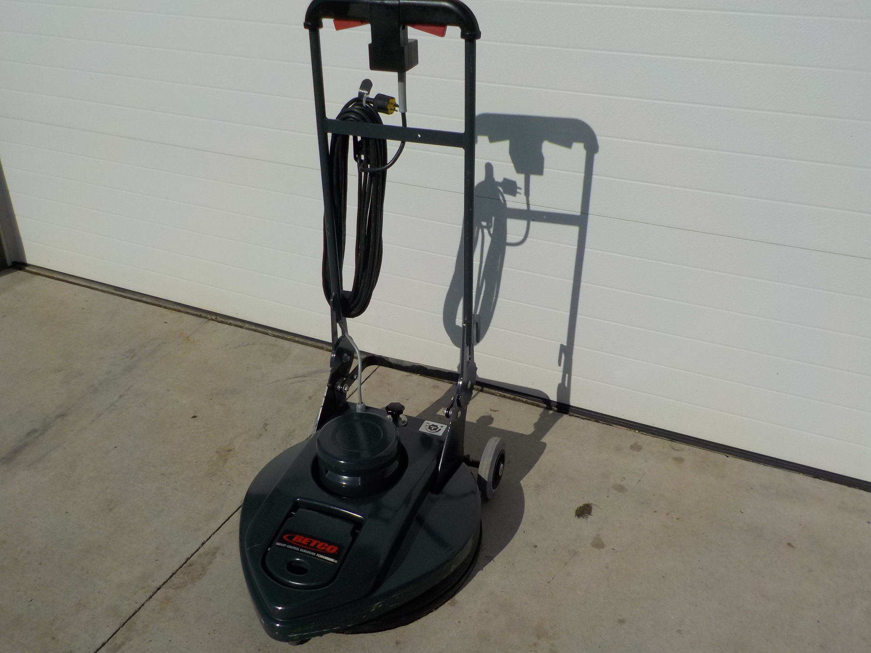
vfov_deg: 46.8
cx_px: 436
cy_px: 326
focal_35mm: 30
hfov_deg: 60.0
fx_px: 755
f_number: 6.6
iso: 125
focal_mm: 4.1
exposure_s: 1/1250
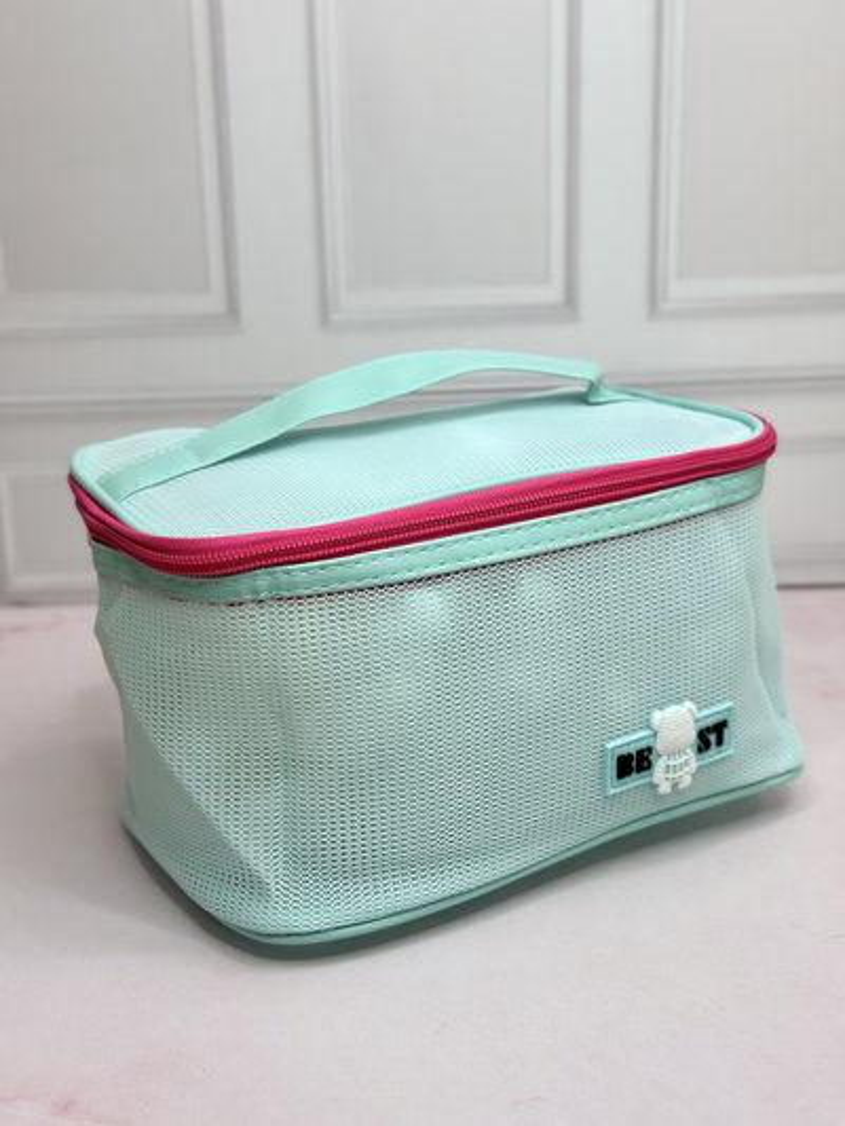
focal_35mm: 48
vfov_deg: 39.6
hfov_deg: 30.3
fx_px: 1562
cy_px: 563
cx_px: 422
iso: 80
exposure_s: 1/152
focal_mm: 6.86
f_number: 1.78
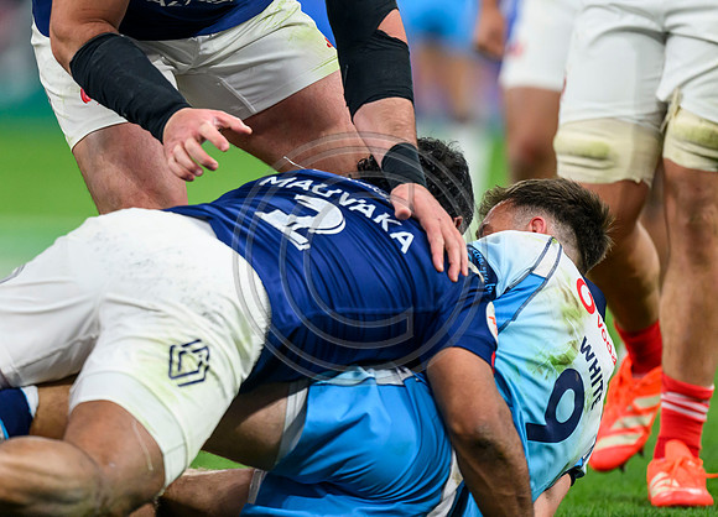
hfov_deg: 3.6
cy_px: 178
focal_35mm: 552
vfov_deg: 2.6
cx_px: 210
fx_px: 11299
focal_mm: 400
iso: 3200
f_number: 2.8
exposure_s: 1/2000
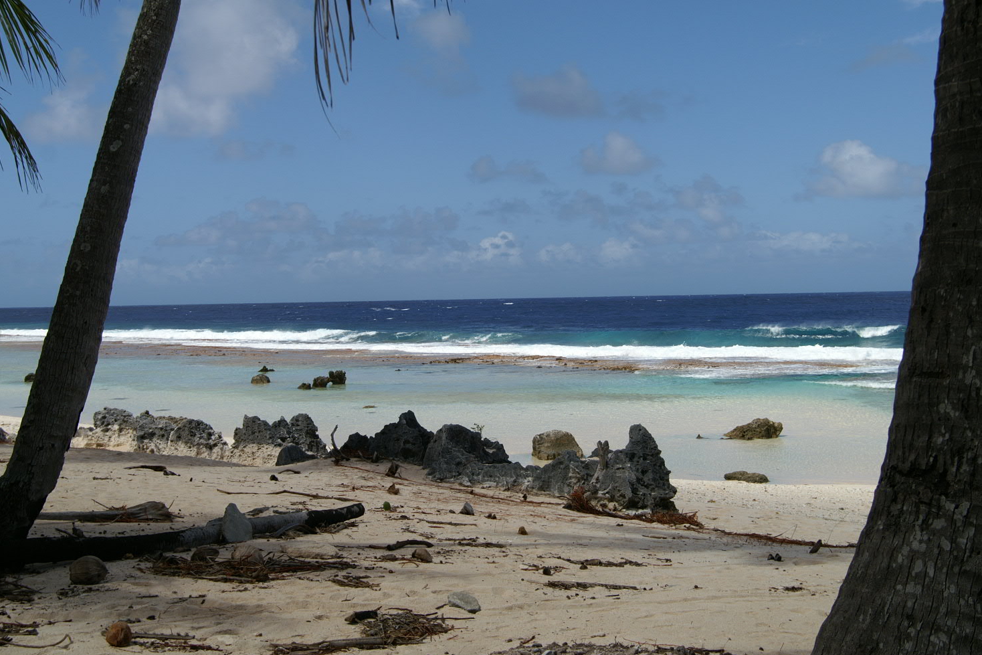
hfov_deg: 45.4
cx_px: 491
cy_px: 324
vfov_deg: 31.2
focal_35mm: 43
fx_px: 1173
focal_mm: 28
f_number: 10
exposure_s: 1/500
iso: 100
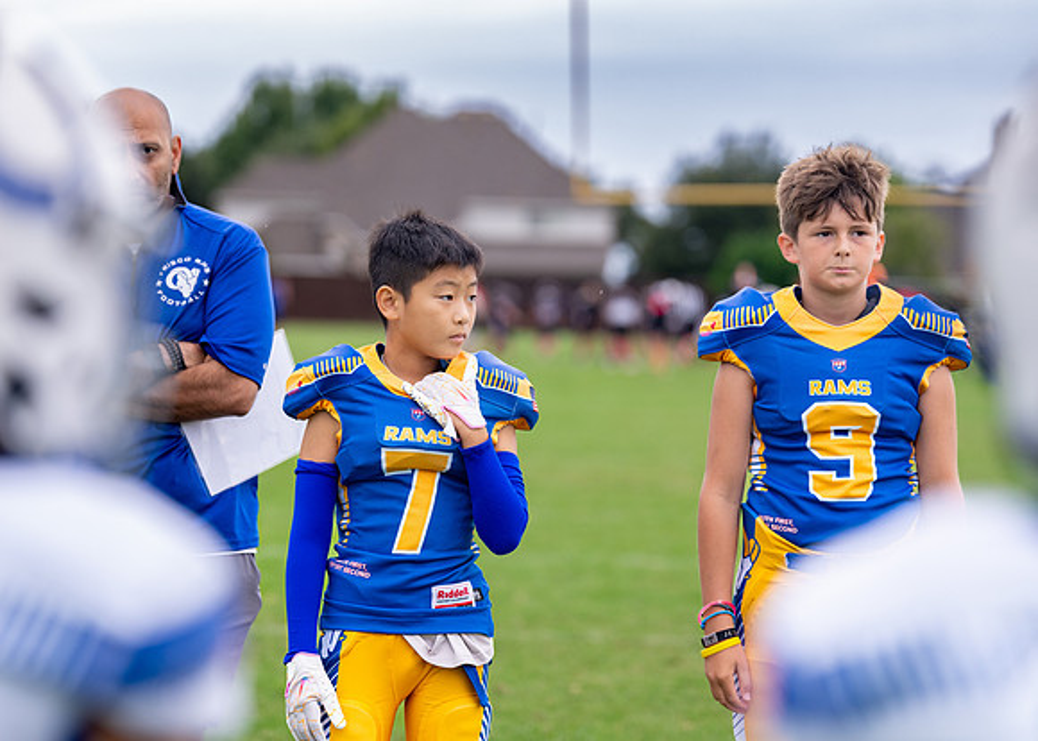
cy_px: 369
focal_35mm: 134
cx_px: 466
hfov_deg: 15.0
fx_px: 3946
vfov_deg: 10.7
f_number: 2.8
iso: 500
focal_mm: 122
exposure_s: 1/1250
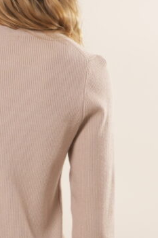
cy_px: 288
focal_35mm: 257
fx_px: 1693
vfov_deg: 7.9
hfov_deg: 5.3
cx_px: -18
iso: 640
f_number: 3.5
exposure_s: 1/100
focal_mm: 50
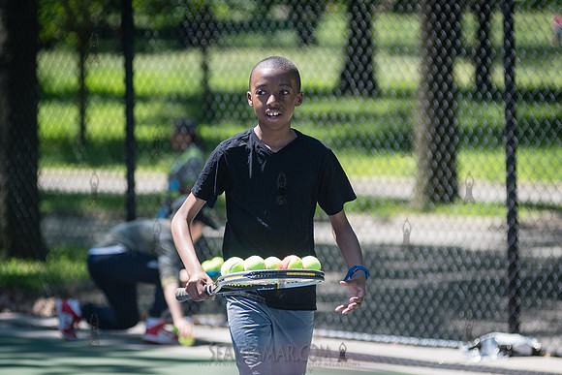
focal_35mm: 237
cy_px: 199
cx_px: 245
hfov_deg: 8.7
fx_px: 3707
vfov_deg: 5.8
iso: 200
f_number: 3.5
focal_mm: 170
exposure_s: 1/800
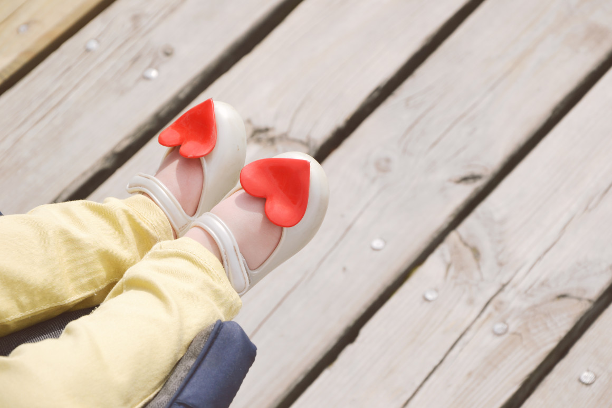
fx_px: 2167
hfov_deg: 16.1
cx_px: 306
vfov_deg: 10.8
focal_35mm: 128
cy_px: 204
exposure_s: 1/500
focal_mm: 85
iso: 100
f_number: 8
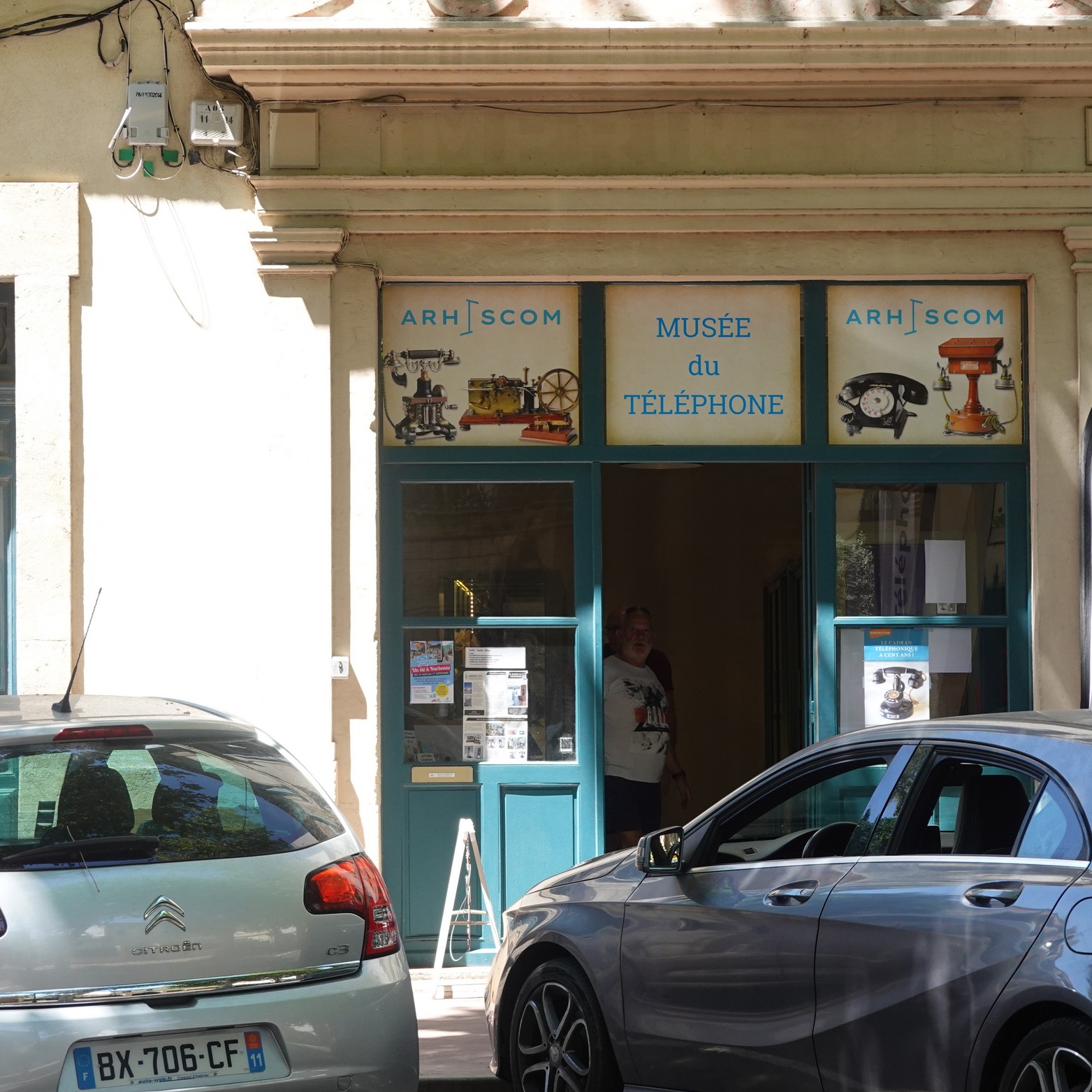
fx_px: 3712
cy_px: 549
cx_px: 736
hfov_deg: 16.7
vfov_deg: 16.7
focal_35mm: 104
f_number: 4
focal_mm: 29.67
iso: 250
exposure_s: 1/250
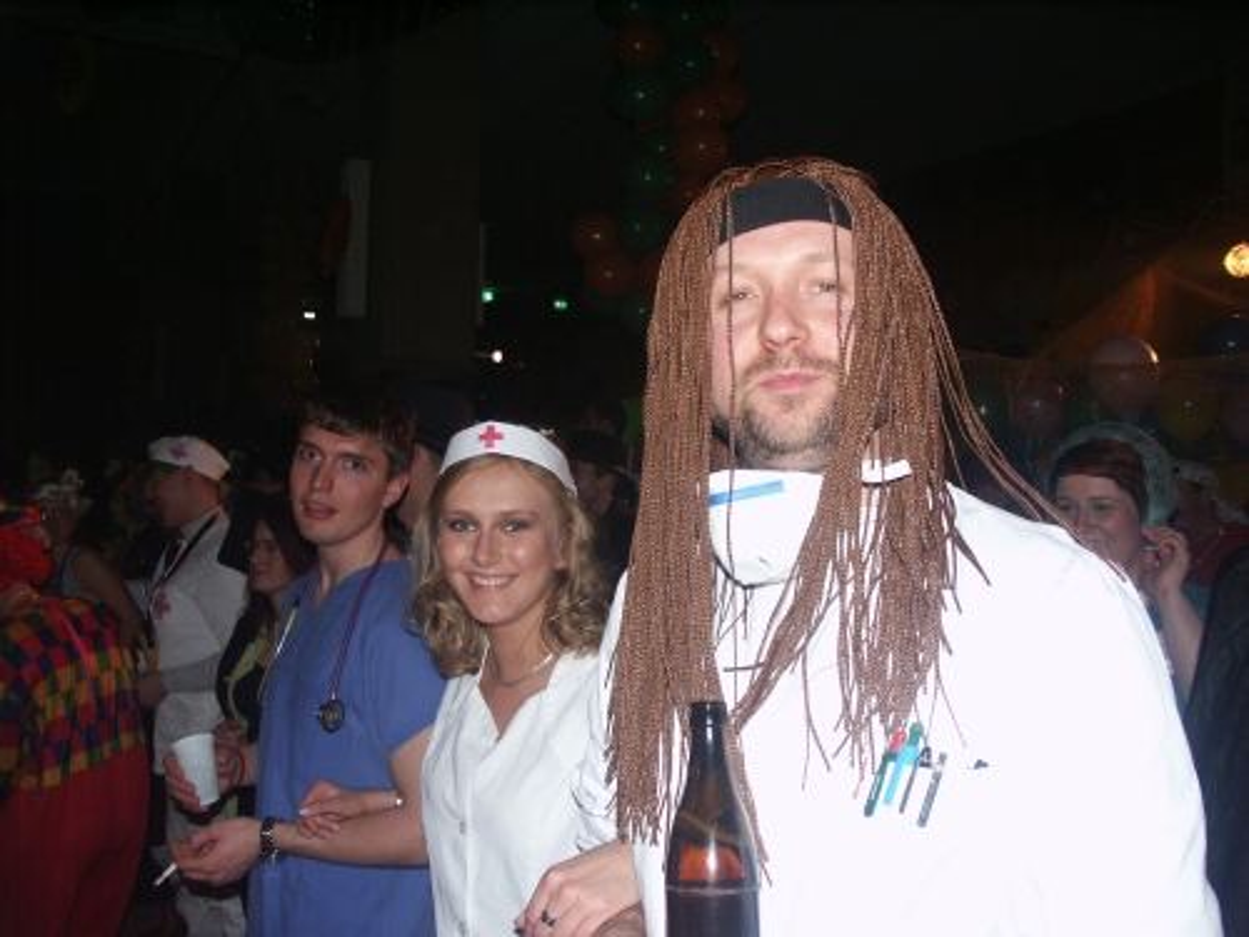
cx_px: 624
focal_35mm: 28
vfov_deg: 49.7
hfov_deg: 63.4
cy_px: 468
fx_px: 1010
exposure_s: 1/45
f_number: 2.8
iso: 200
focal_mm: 7.21
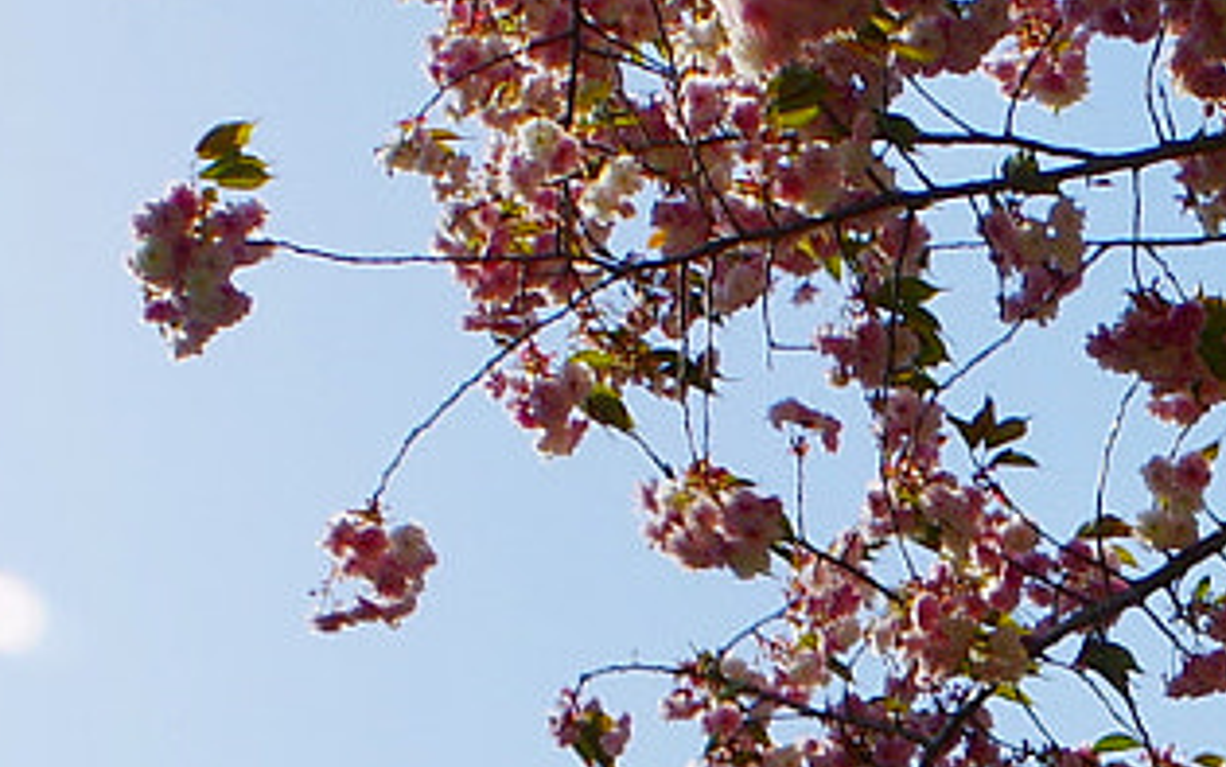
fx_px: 4144
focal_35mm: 124
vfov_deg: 10.2
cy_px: 1223
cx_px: 1530
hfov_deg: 16.1
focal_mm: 16
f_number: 16
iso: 200
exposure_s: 1/100
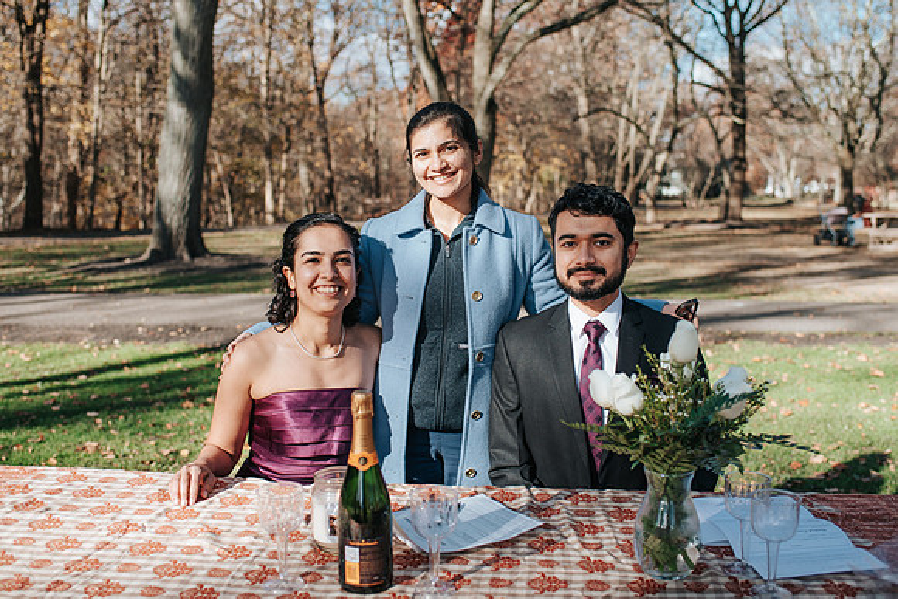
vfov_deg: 33.0
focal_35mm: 40
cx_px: 449
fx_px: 1010
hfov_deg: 48.0
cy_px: 268
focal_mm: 35
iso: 100
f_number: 3.2
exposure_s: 1/640
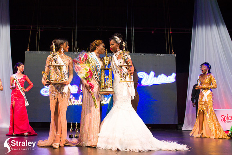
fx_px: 235
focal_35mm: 36
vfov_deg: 36.6
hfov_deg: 52.3
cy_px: 76
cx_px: 95
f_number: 5
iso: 4000
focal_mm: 27
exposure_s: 1/160
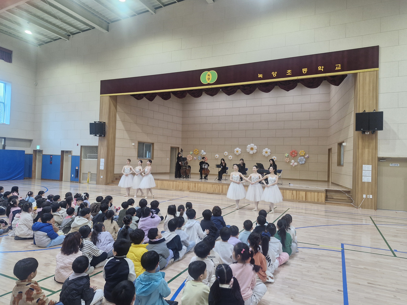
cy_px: 152
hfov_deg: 73.9
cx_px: 204
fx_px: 270
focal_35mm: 23
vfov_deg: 58.9
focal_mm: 5.54
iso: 200
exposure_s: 1/120
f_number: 1.8
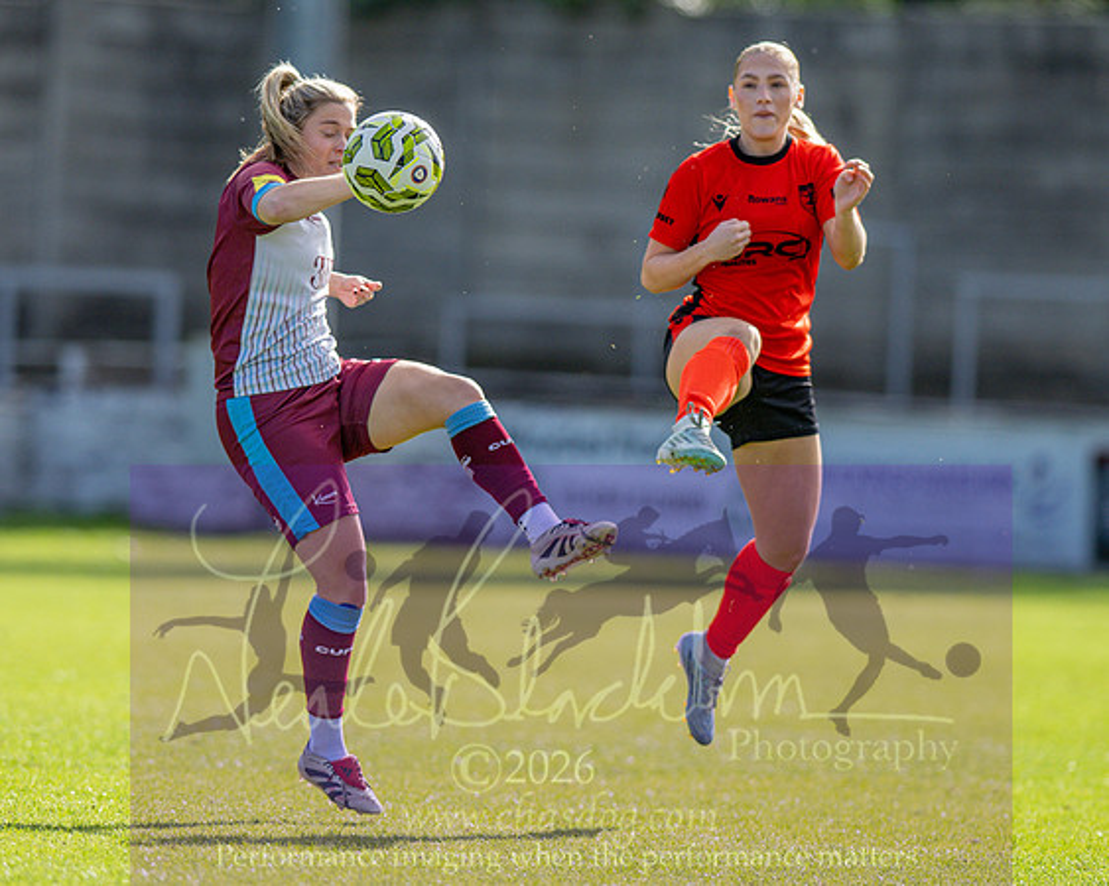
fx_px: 16635
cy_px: 443
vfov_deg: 3.1
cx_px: 443
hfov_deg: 3.8
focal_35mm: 507
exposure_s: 1/3200
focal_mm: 300
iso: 200
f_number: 2.8
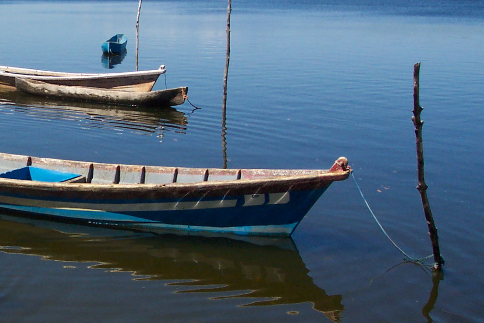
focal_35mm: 71
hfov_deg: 27.3
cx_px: 35
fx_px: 954
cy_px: 109
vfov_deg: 19.1
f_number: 4.8
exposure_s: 1/700
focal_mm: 8
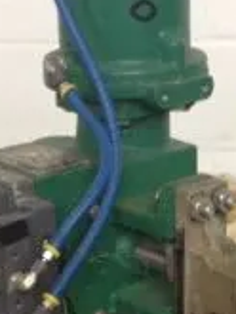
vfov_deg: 14.2
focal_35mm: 136
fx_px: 1235
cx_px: 185
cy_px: 327
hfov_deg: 10.9
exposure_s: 1/20
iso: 200
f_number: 2.4
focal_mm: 4.28
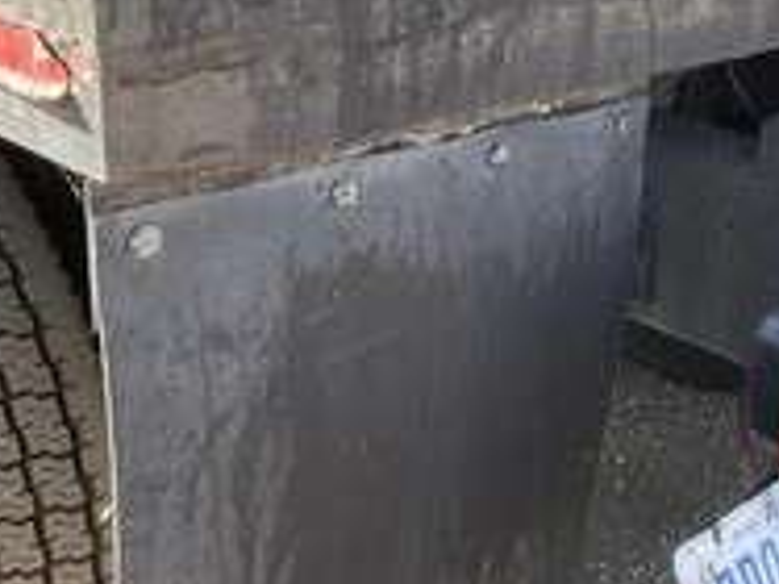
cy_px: 254
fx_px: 1394
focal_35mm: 62
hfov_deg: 29.9
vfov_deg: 23.6
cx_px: 700
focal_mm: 3
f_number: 1.8
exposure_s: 1/185
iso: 25
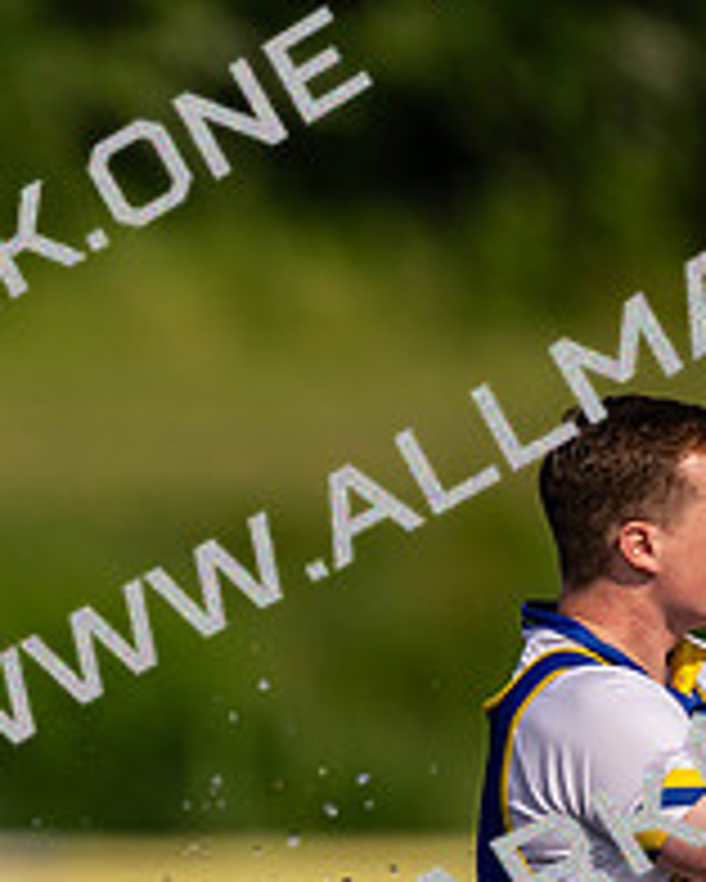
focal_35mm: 1664
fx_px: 43428
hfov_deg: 0.9
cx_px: -427
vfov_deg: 1.2
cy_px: 853
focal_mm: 600
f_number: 4
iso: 180
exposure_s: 1/2500
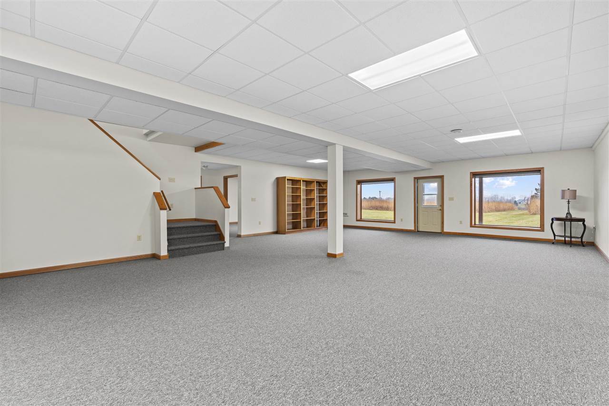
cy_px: 203
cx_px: 304
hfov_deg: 96.7
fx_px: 271
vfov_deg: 73.7
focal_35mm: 16
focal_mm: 16
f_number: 9
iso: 250
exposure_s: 1/1.25
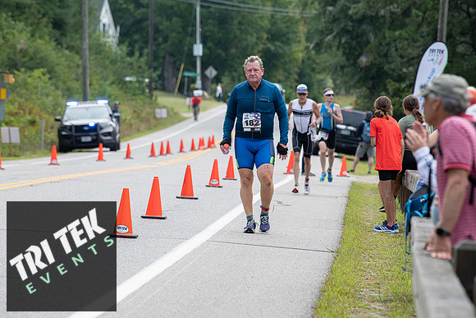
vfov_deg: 6.7
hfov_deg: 10.0
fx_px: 2724
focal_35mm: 206
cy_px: 159
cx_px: 238
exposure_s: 1/200
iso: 200
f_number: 5.6
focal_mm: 200
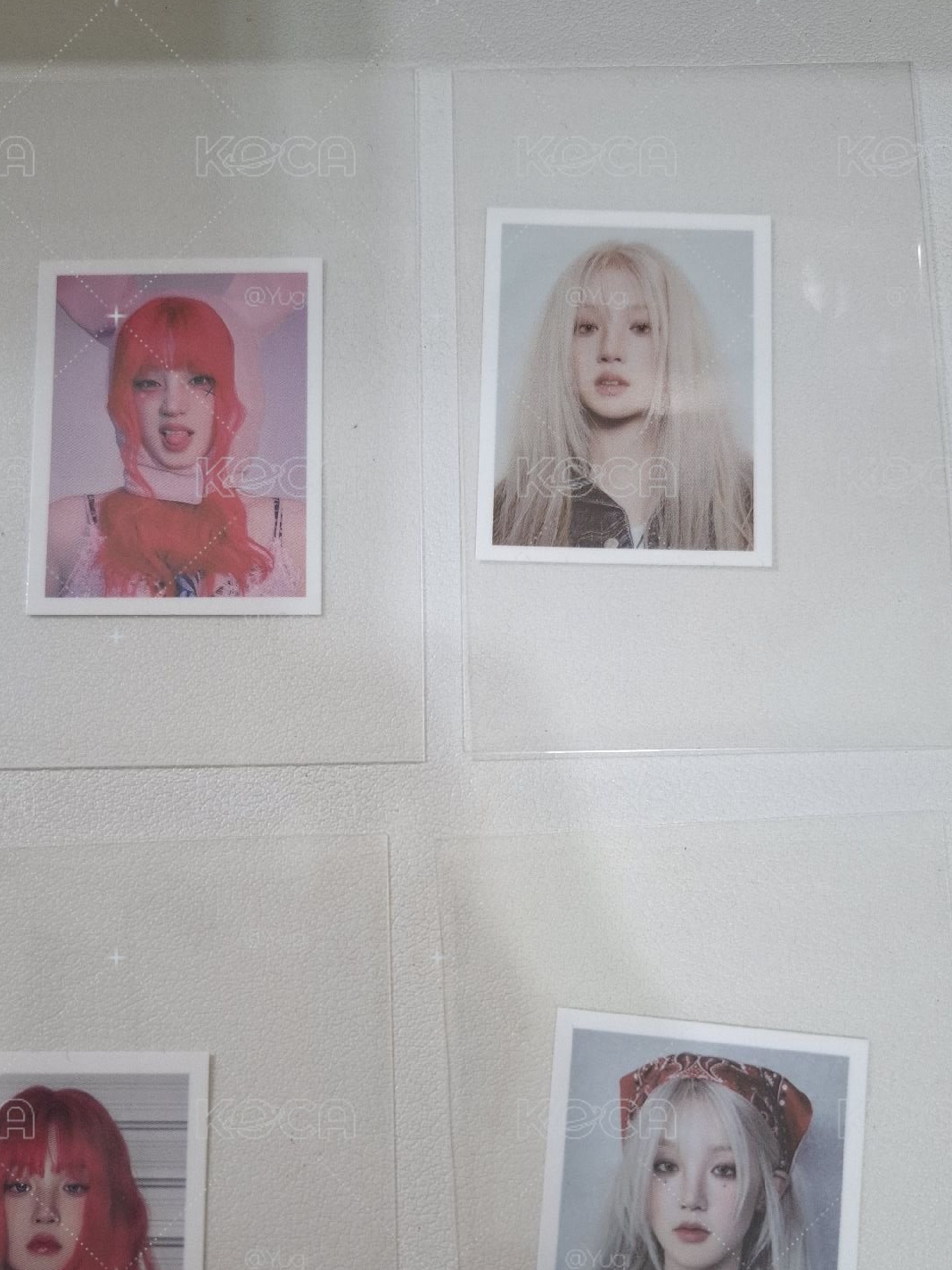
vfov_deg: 57.1
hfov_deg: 45.4
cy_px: 850
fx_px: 1137
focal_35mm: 31
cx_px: 437
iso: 160
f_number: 1.8
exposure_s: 1/60
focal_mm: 5.54
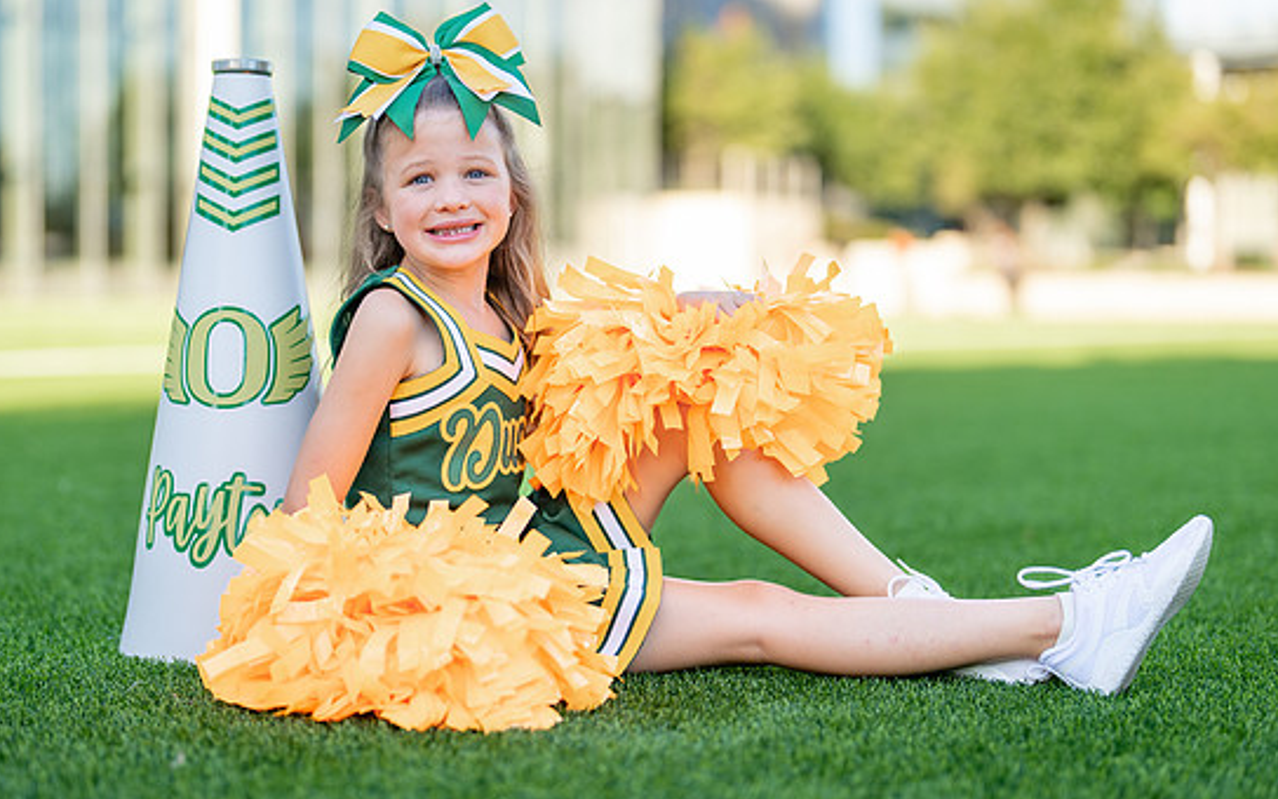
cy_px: 407
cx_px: 566
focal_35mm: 68
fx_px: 2368
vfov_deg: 19.1
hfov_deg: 30.2
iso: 100
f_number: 1.2
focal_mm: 50
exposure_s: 1/1250
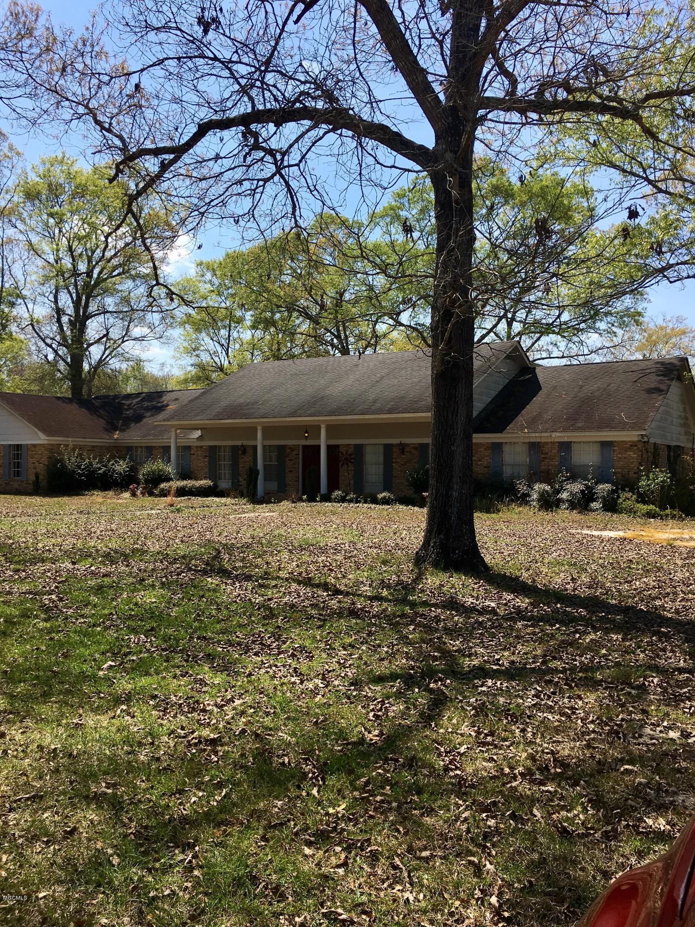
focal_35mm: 29
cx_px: 348
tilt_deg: +0.4
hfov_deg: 48.2
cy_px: 464
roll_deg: +0.0
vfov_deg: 61.7
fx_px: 776
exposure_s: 1/1479
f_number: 2.2
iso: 25
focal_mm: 4.15
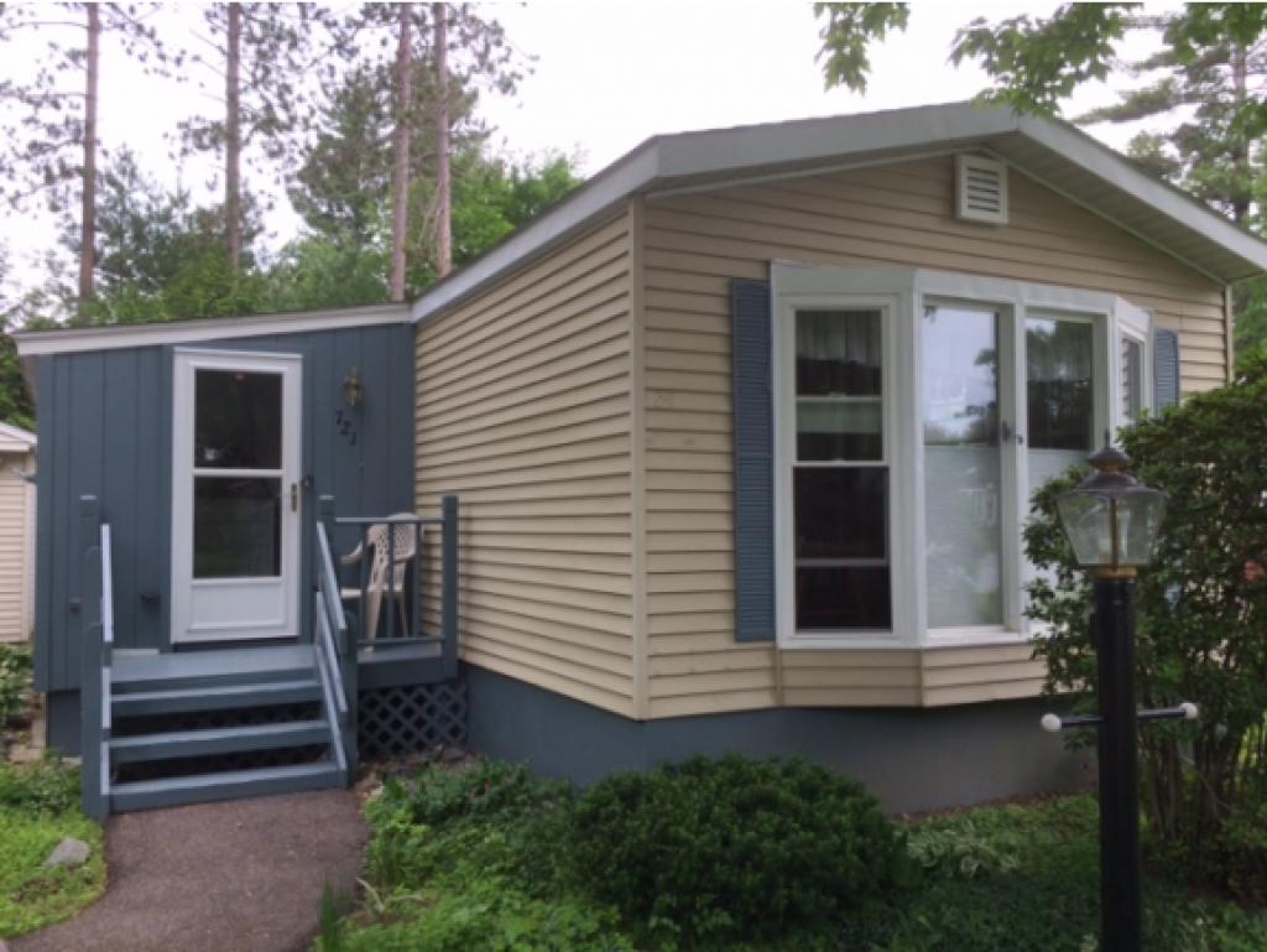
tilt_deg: +2.0
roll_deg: -0.1
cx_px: 634
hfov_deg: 61.6
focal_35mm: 29
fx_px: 1062
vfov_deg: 48.3
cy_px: 476
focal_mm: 4.15
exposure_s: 1/283
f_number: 2.2
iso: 32
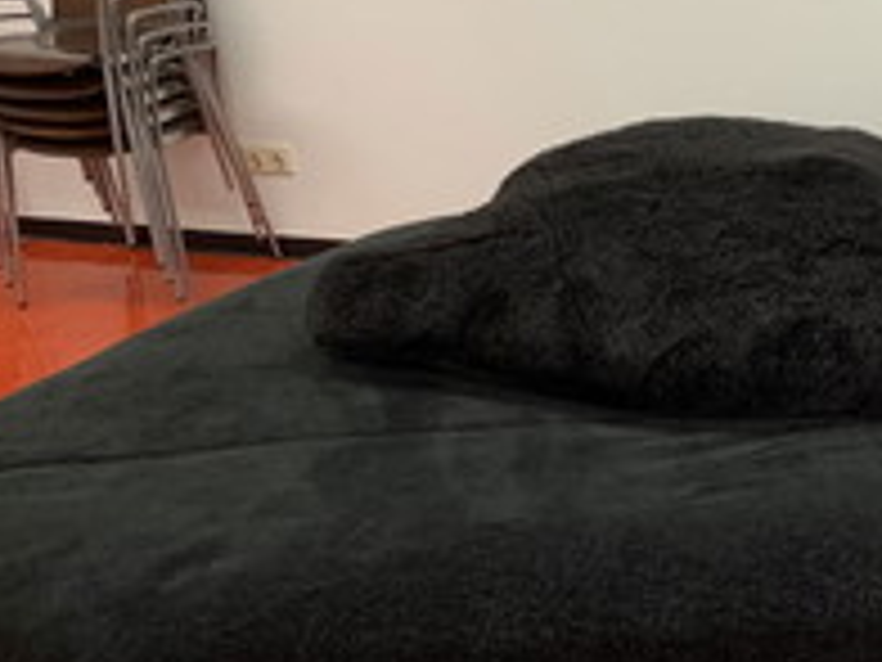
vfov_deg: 21.5
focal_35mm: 68
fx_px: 1733
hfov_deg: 26.9
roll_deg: +1.4
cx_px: 896
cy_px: 437
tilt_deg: -25.7
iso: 100
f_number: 1.8
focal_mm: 4.25
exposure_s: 1/50
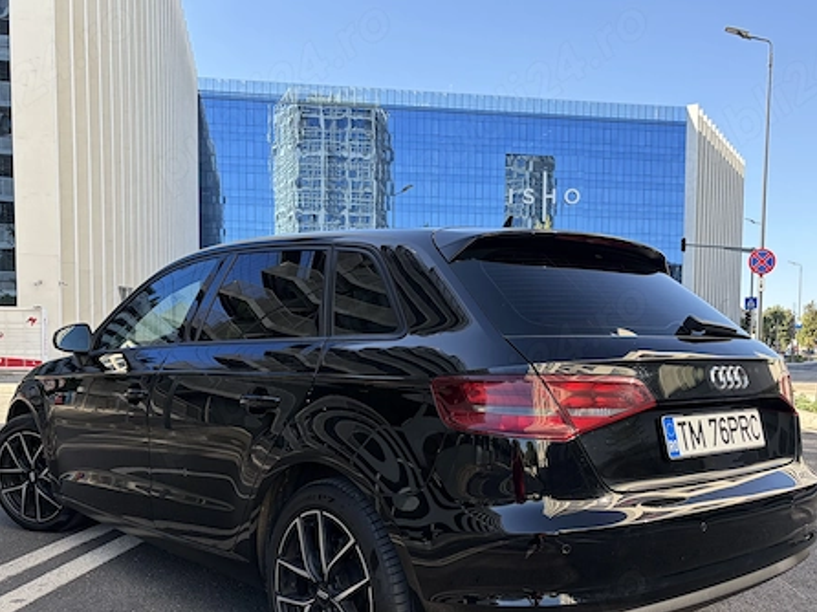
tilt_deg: -3.0
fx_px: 826
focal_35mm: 35
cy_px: 396
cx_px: 399
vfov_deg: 40.3
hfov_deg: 52.6
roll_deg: +0.4
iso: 64
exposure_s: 1/694
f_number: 1.6
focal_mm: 5.96
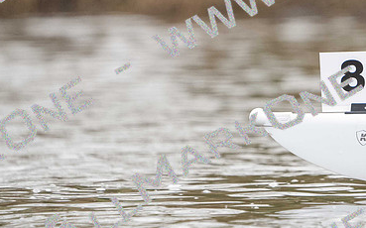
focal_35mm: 1328
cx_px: 322
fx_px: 13236
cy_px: 61
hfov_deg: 1.6
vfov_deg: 1.0
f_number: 6.3
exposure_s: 1/1250
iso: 2500
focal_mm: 600
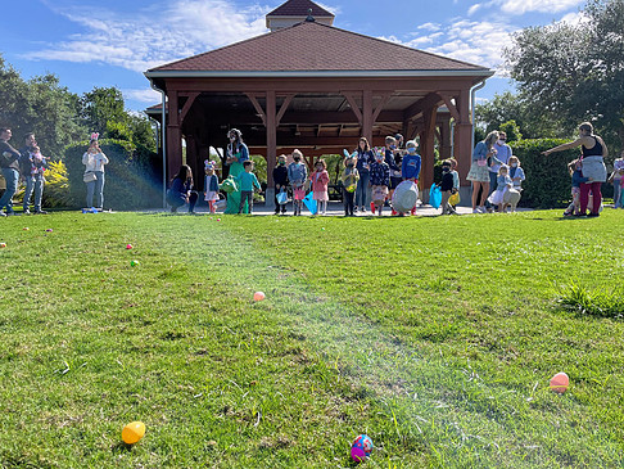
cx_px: 299
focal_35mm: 31
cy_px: 238
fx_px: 559
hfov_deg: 58.3
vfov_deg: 45.5
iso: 32
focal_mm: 4.2
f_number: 1.6
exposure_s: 1/2817
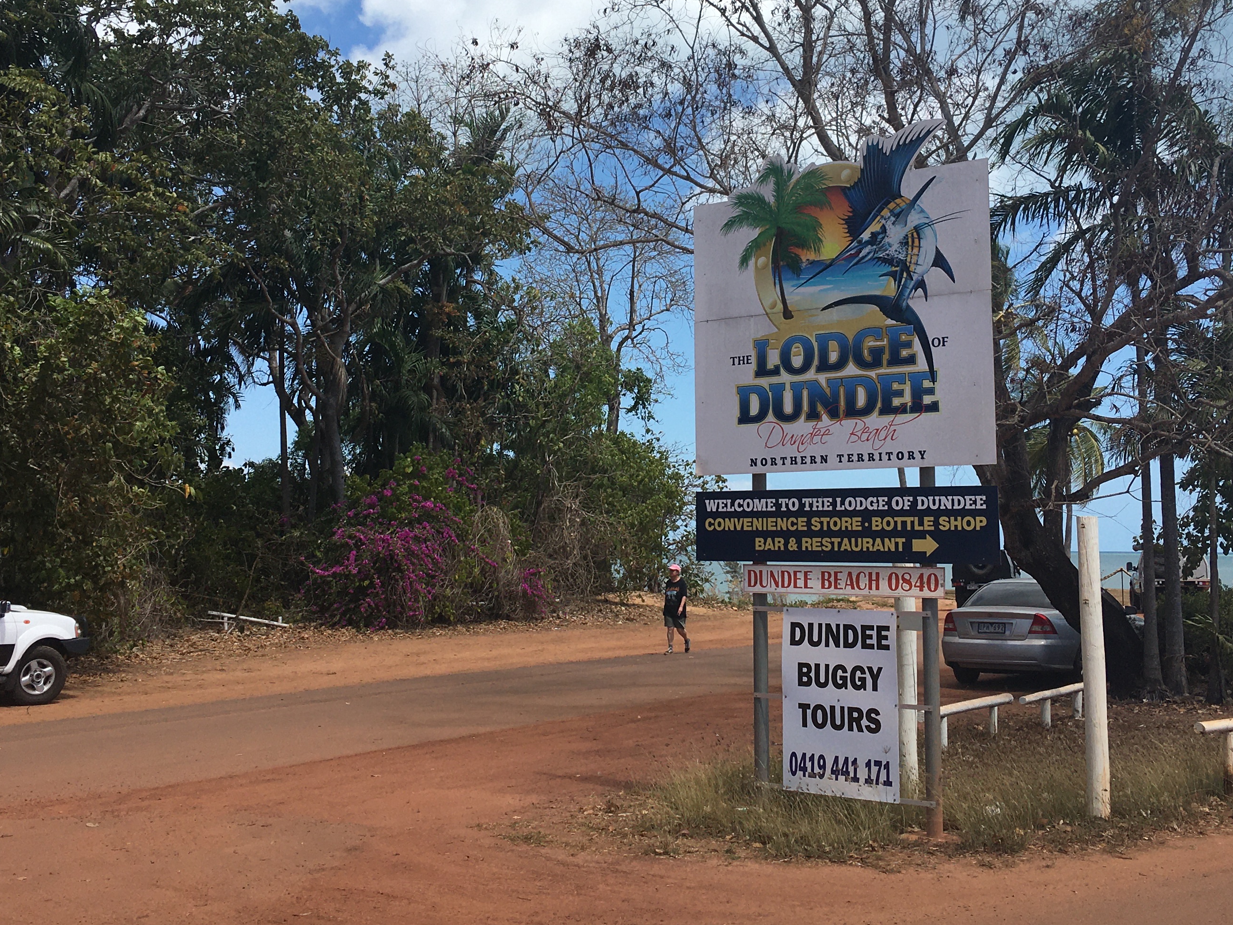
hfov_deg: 42.1
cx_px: 650
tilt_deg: +7.7
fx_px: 1603
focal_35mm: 45
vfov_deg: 32.1
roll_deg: +0.3
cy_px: 354
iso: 25
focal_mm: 4.15
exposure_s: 1/1923
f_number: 2.2
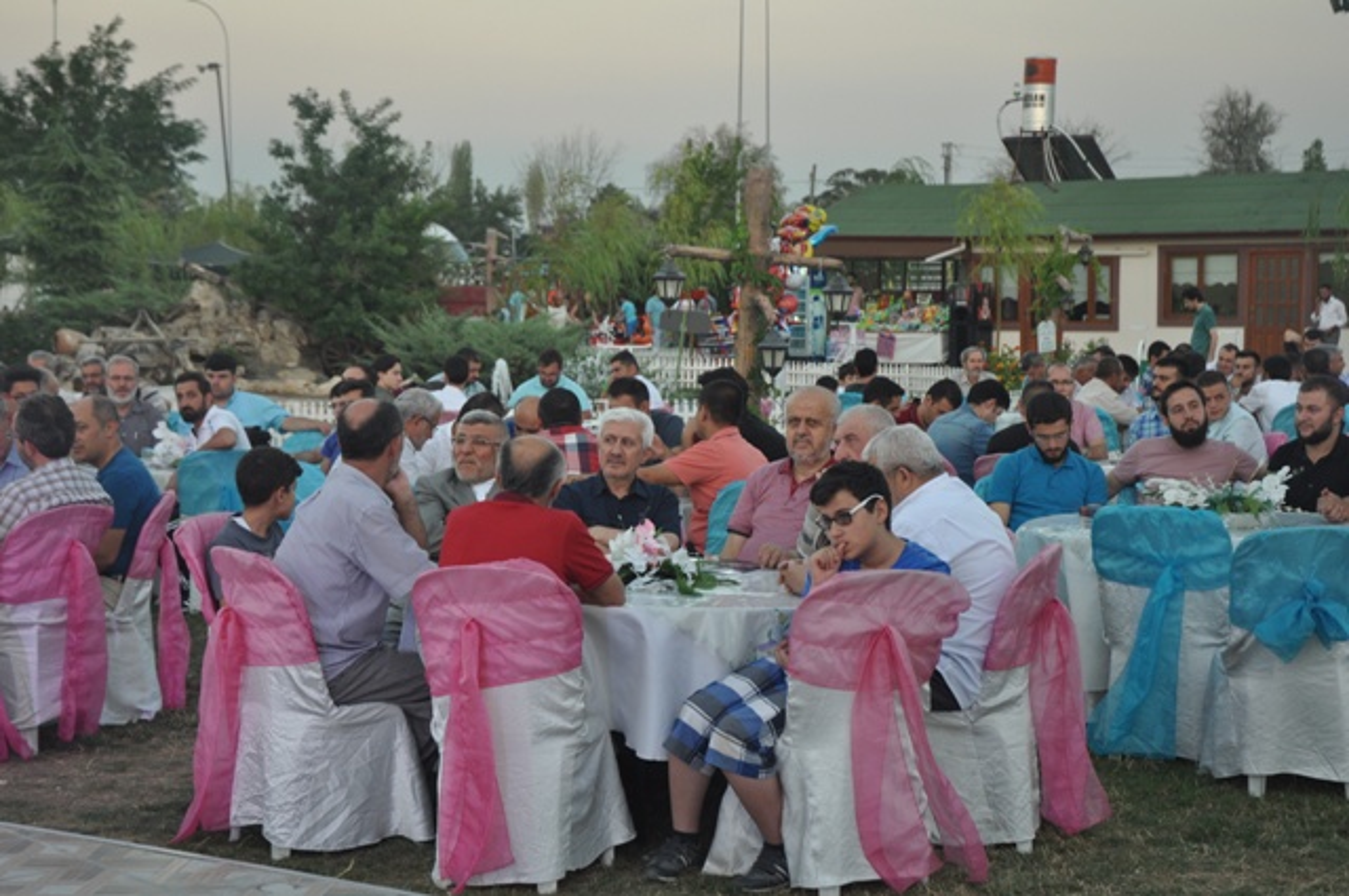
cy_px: 448
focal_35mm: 69
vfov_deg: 19.7
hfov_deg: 29.3
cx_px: 674
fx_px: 2582
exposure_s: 1/60
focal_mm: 46
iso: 400
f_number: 4.5
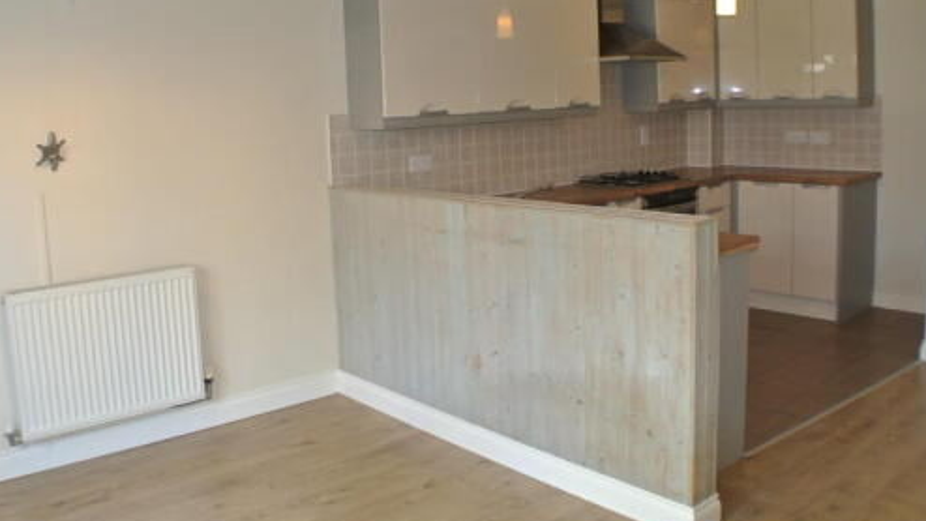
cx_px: 417
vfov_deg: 27.5
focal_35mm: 43
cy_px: 164
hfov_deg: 47.3
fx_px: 1056
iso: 640
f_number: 3.8
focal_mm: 11.8
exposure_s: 1/60
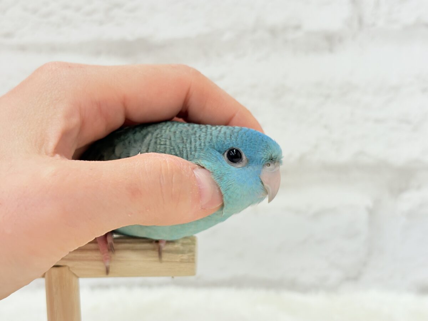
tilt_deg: -4.9
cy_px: 160
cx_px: 214
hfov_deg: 36.8
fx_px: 643
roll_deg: +1.6
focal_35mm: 52
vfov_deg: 28.0
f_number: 1.6
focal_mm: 5.96
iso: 50
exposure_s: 1/50
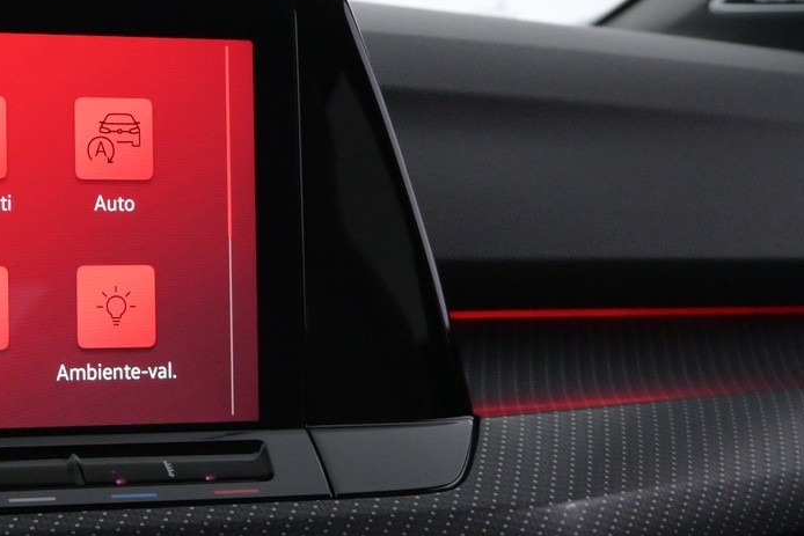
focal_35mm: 56
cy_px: 236
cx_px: -126
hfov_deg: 30.9
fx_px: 1251
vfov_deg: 24.2
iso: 2500
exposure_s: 1/80
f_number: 4.5
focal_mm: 16
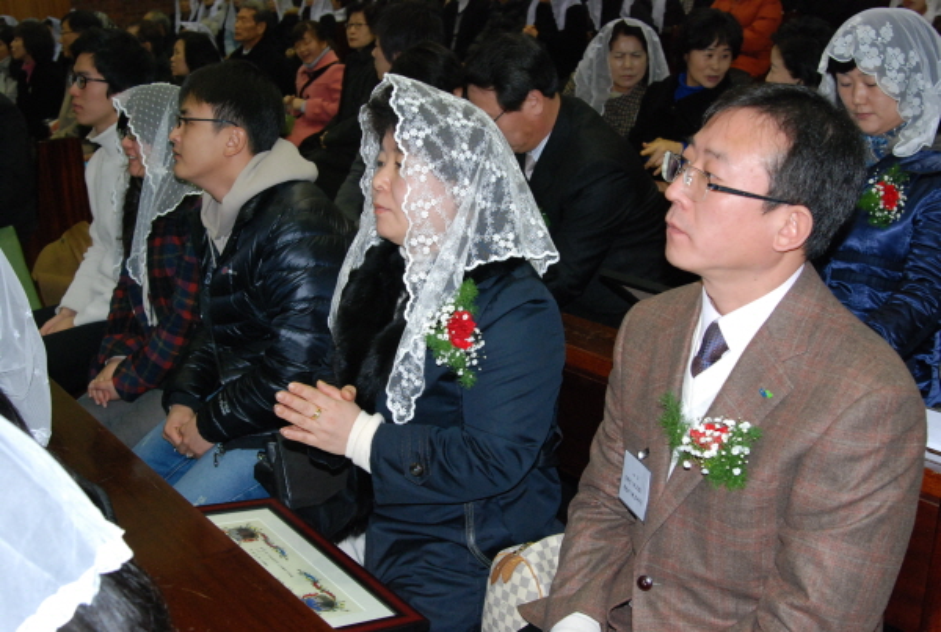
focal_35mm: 42
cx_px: 470
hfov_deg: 46.3
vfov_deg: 32.0
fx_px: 1100
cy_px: 316
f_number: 5
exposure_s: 1/60
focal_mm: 28
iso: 800
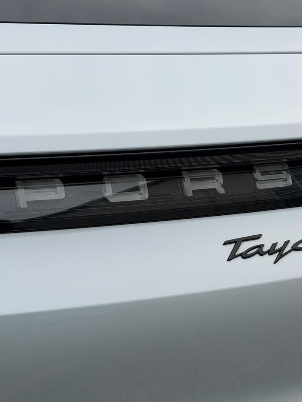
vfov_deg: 29.8
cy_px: 201
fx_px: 756
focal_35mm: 65
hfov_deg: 22.2
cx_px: 248
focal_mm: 6.76
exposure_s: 1/3704
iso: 64
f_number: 1.78
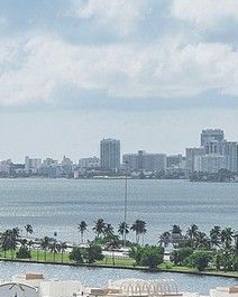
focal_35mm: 272
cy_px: 89
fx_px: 2395
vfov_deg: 7.1
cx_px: 386
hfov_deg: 5.6
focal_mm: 32
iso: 125
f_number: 10
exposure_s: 1/400
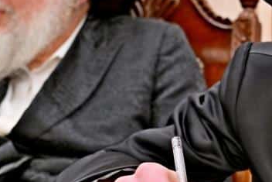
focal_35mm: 93
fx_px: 703
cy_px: 71
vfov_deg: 14.7
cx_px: 359
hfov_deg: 20.0
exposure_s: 1/200
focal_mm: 32
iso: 500
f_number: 4
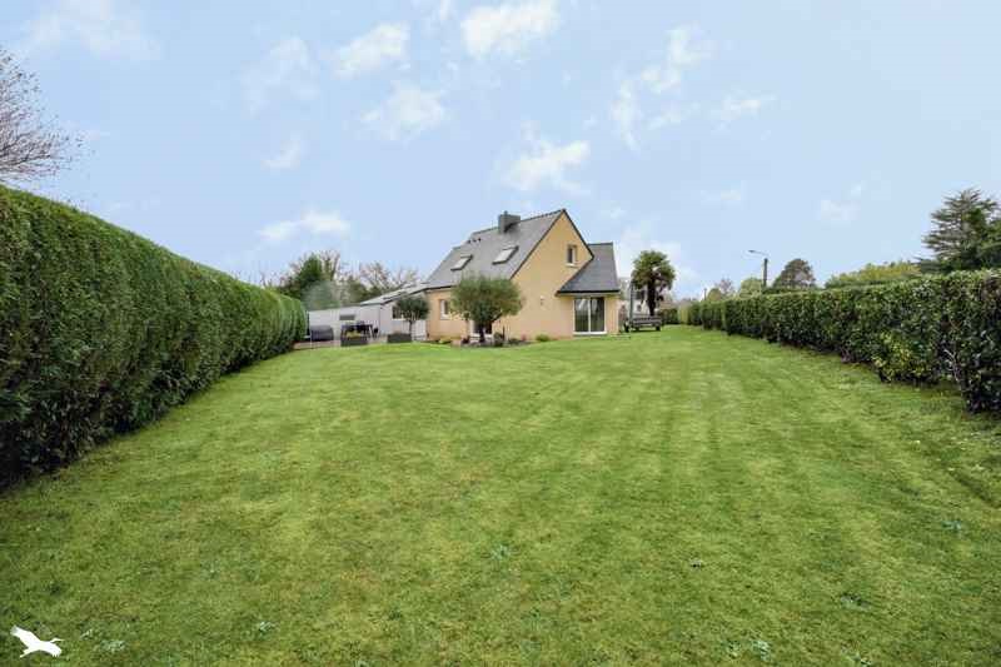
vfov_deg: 73.7
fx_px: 445
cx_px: 500
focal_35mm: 16
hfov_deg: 96.7
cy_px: 334
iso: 800
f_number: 8
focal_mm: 16
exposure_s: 1/320
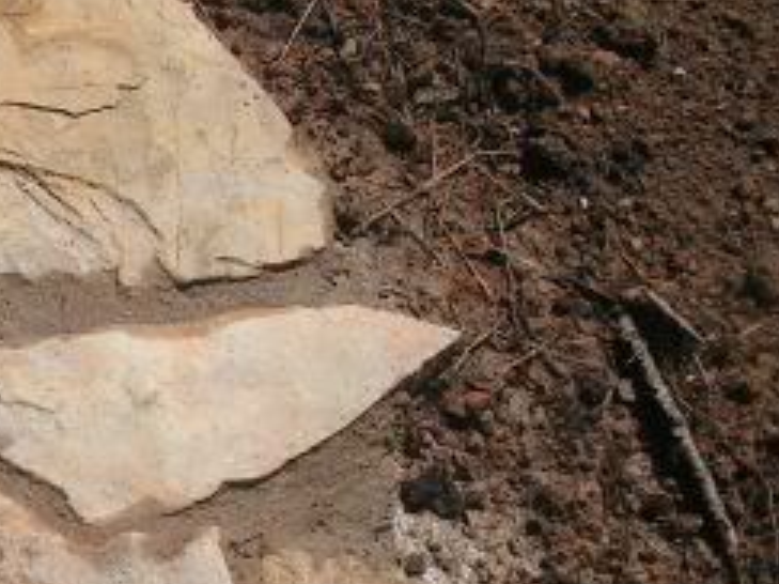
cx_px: 67
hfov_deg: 15.1
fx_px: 2902
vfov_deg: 11.5
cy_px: 446
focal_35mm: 129
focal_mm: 7.6
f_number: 4.8
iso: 64
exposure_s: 1/800
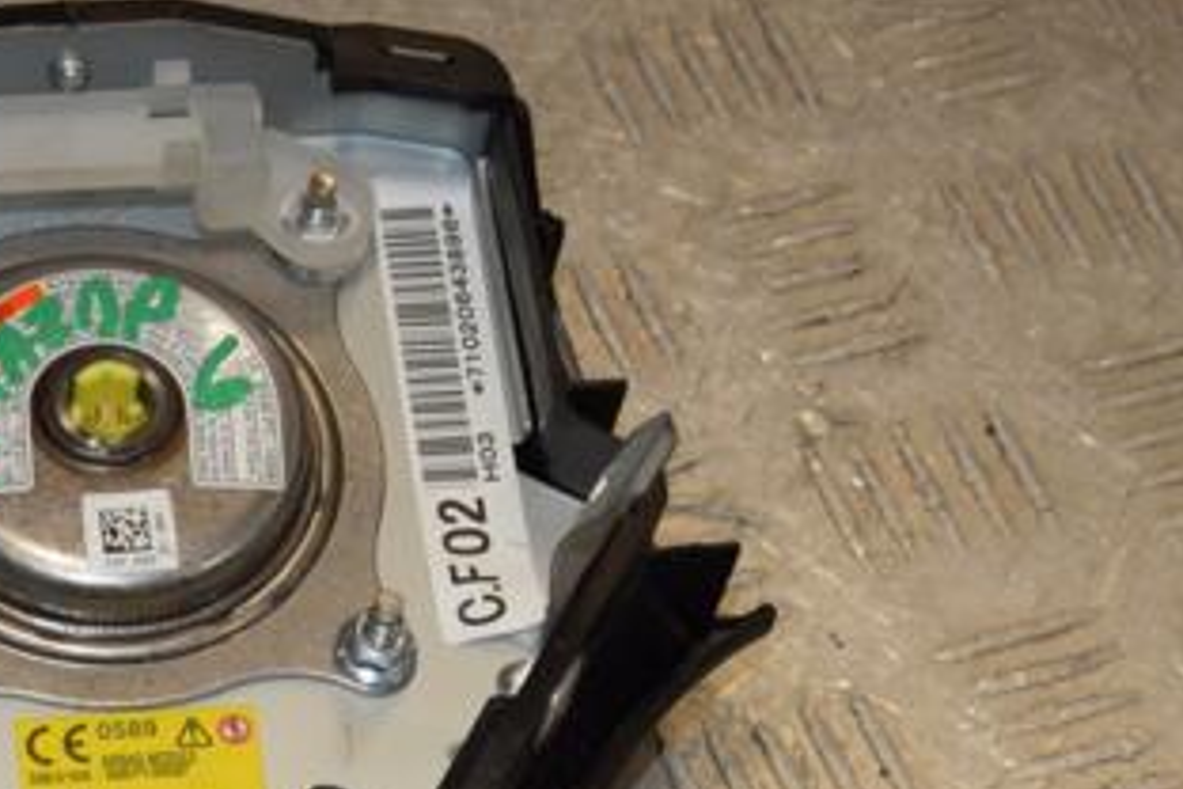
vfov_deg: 10.5
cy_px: 664
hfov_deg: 15.5
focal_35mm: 130
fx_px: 4270
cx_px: 49
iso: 800
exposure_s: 1/200
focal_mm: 45
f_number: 8
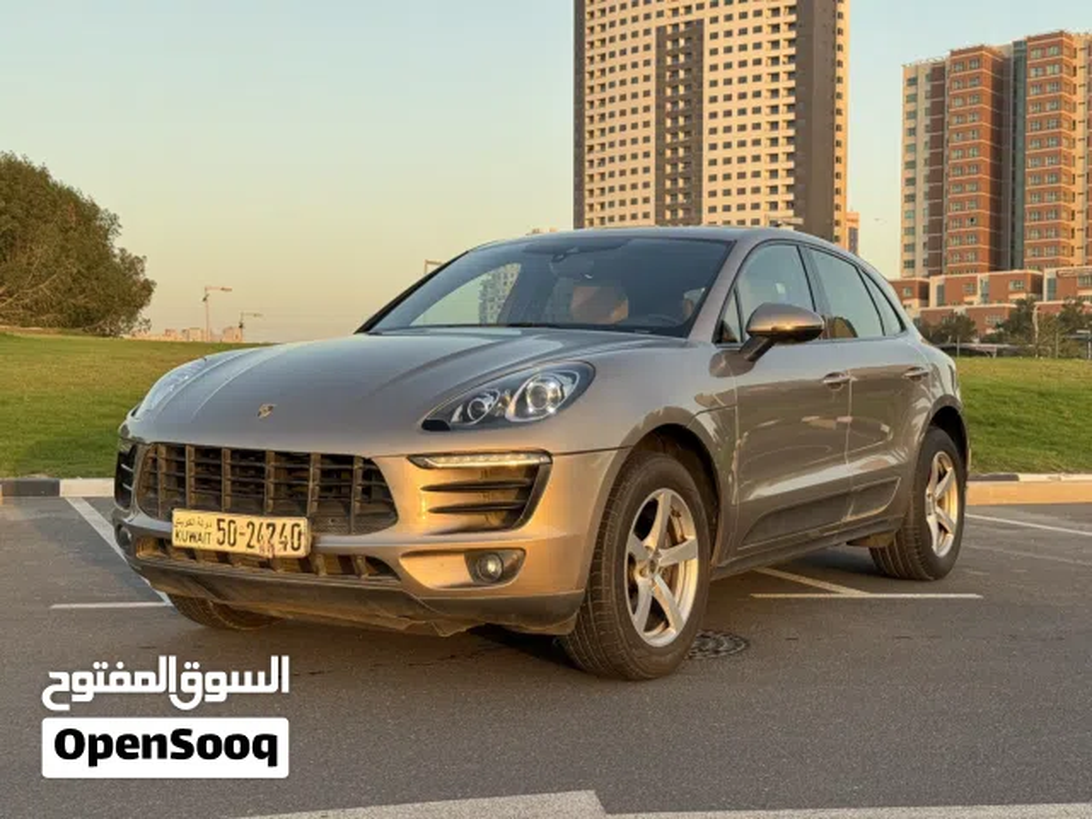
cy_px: 410
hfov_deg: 39.7
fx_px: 1514
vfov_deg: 30.3
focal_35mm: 48
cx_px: 546
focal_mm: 6.76
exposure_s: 1/320
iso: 64
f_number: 1.78
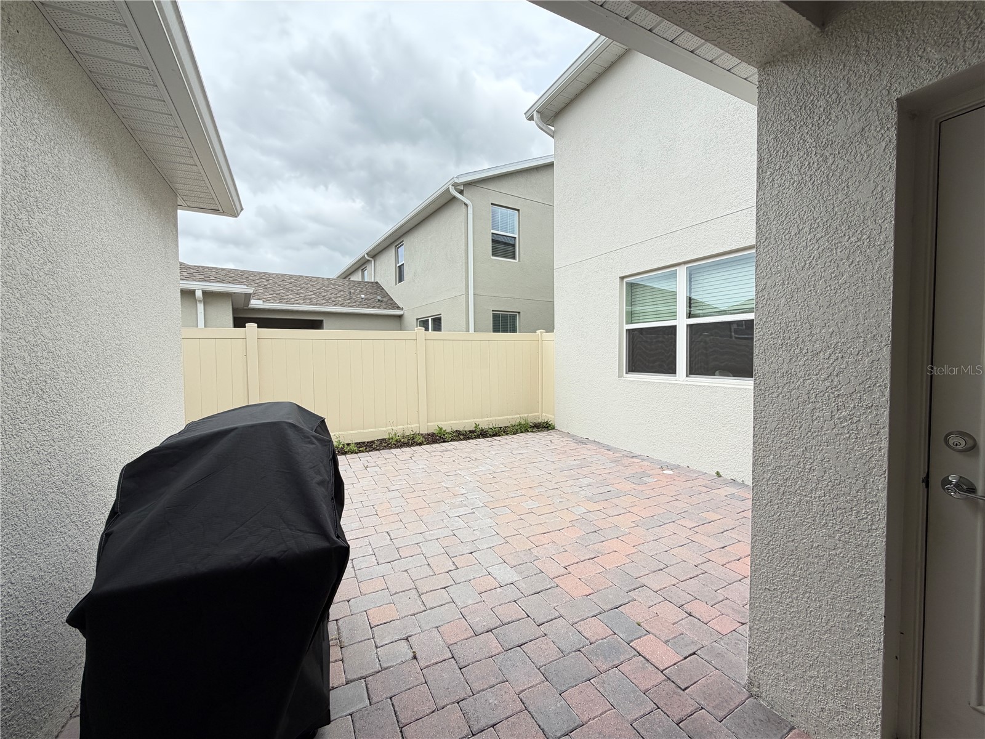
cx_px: 492
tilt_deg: -2.8
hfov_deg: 102.1
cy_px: 370
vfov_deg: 85.7
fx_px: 398
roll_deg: +0.7
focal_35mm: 14
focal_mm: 2.22
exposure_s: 1/585
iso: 40
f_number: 2.2
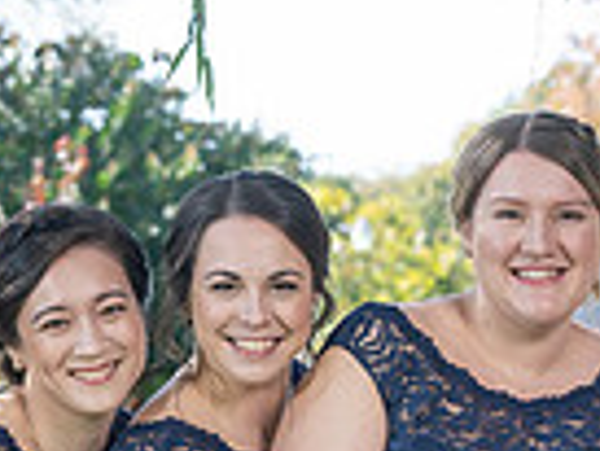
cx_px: 839
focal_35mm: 334
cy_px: 430
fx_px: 5794
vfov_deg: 4.5
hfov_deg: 5.9
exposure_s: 1/200
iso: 200
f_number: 5.6
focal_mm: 74
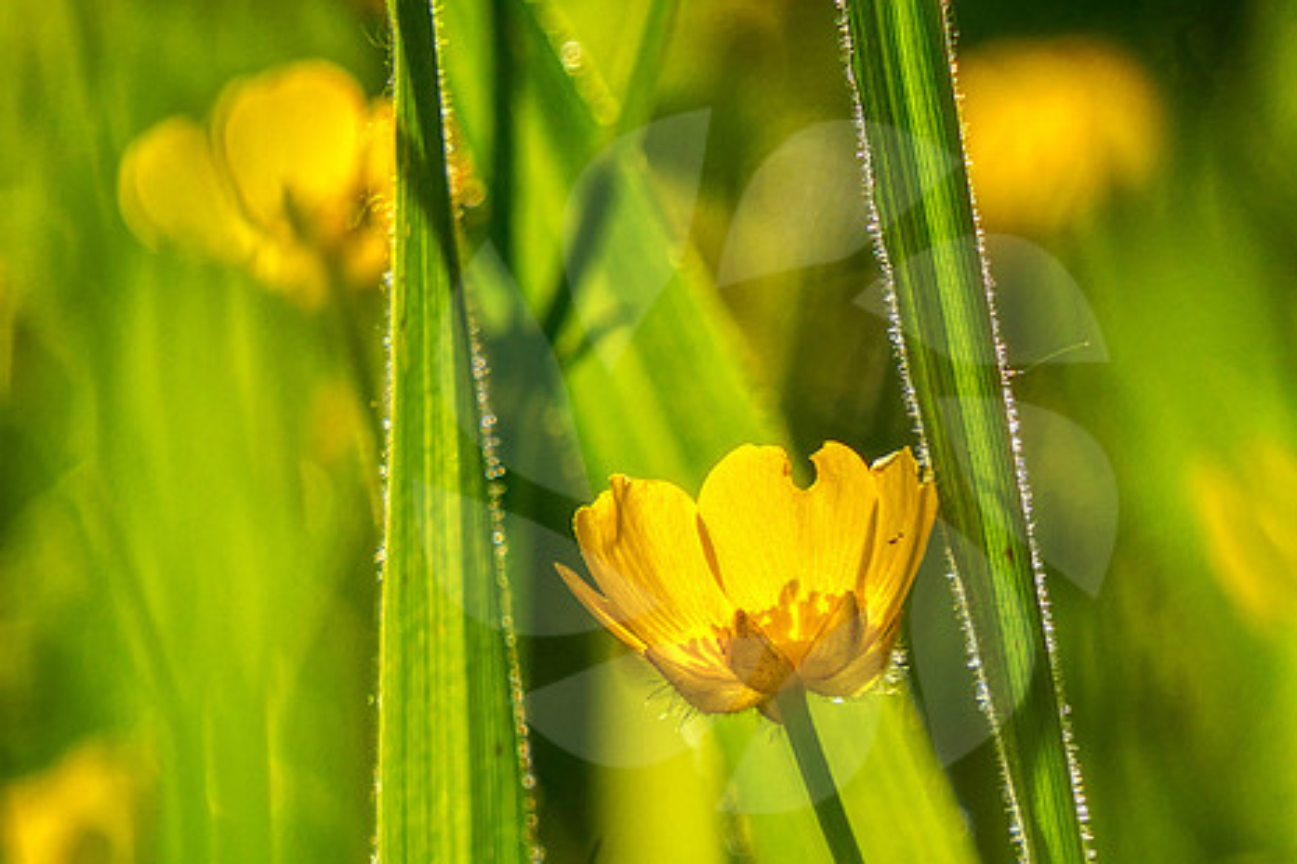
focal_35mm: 1197
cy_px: 461
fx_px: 43122
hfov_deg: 1.7
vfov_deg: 1.1
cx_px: 764
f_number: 4.5
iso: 125
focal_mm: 176
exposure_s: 1/1000
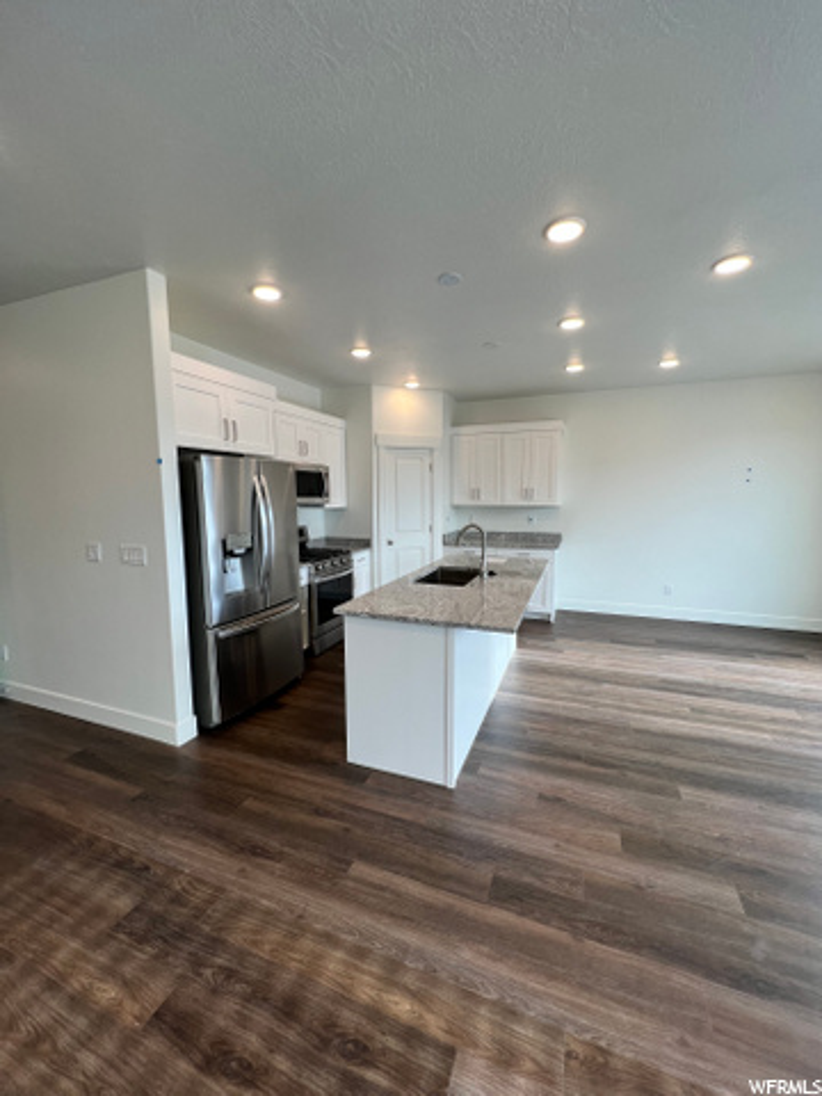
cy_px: 548
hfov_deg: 89.9
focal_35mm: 13
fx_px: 412
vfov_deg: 106.2
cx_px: 411
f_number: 1.8
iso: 40
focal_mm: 1.57
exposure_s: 1/120
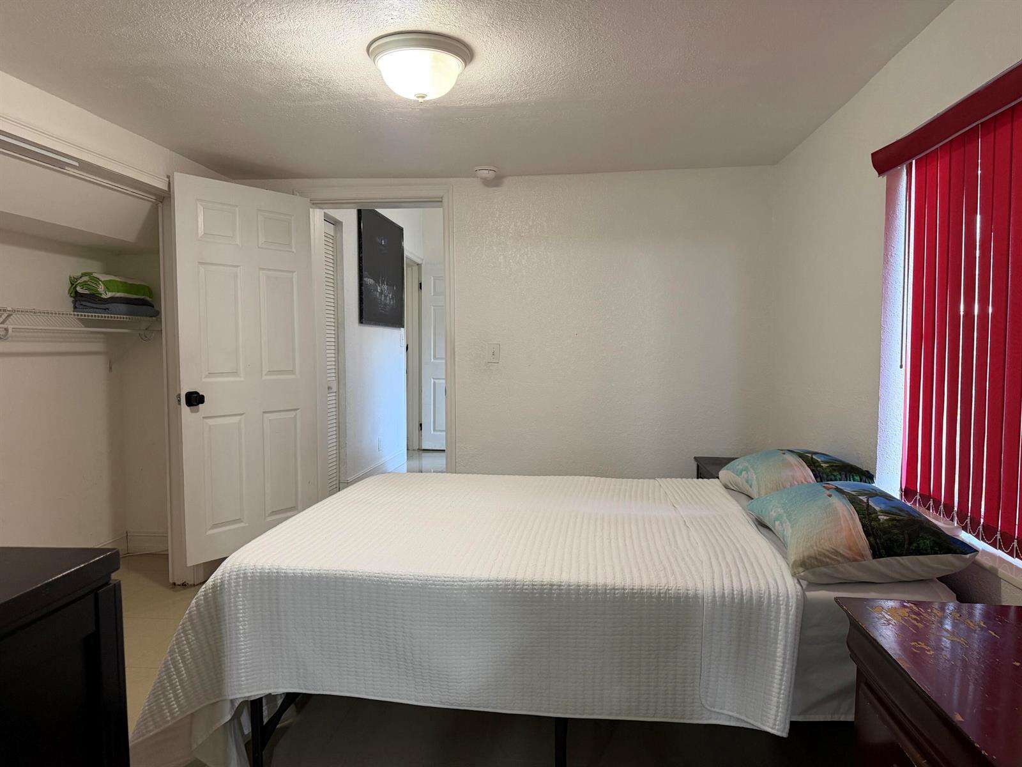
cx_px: 511
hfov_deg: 71.6
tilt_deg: -2.7
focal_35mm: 24
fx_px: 709
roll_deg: +0.3
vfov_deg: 56.8
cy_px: 384
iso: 320
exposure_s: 1/60
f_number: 1.78
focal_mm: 6.76
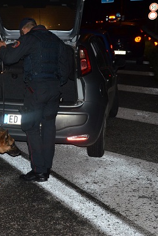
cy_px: 119
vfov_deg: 27.7
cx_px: -2
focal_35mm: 73
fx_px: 480
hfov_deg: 18.2
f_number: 4.2
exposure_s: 1/200
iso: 1600
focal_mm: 32
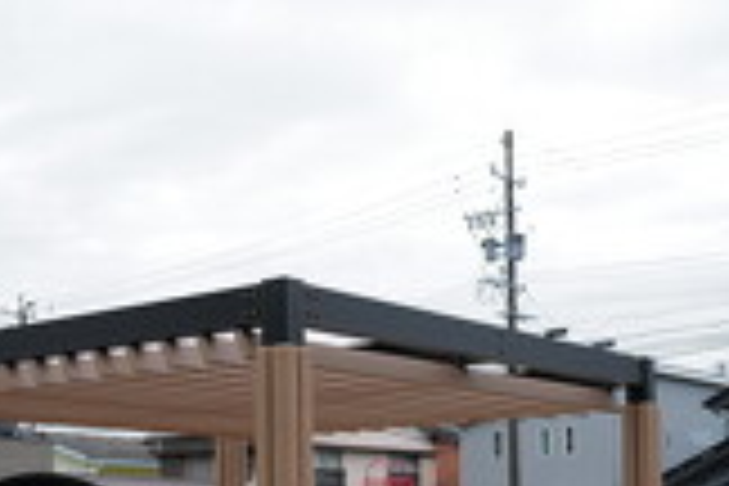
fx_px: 1397
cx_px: 288
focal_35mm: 69
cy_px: 479
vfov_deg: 19.2
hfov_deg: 29.2
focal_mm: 28
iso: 100
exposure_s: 1/200
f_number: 4
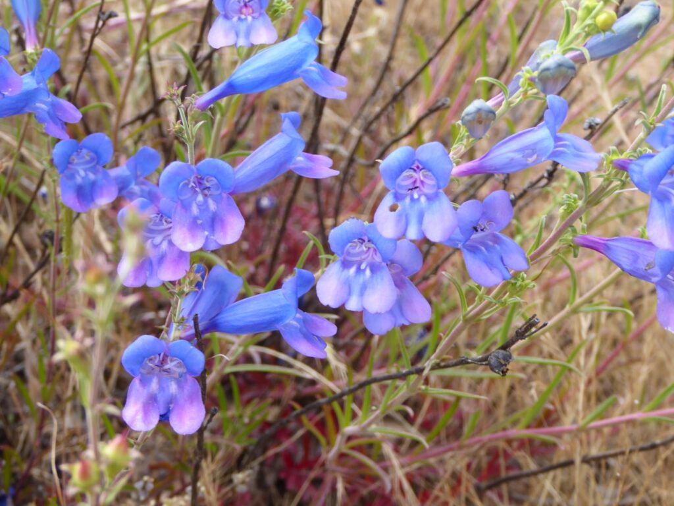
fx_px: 1636
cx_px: 337
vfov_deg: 17.6
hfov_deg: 23.3
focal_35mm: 84
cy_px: 253
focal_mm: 15
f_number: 4.8
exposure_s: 1/80
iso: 80
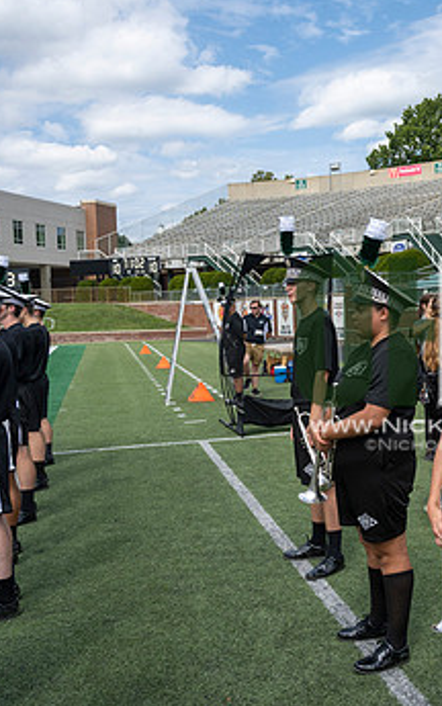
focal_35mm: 42
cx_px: 450
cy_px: 353
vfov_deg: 47.2
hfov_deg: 28.5
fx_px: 808
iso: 200
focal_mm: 24.5
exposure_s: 1/1600
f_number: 5
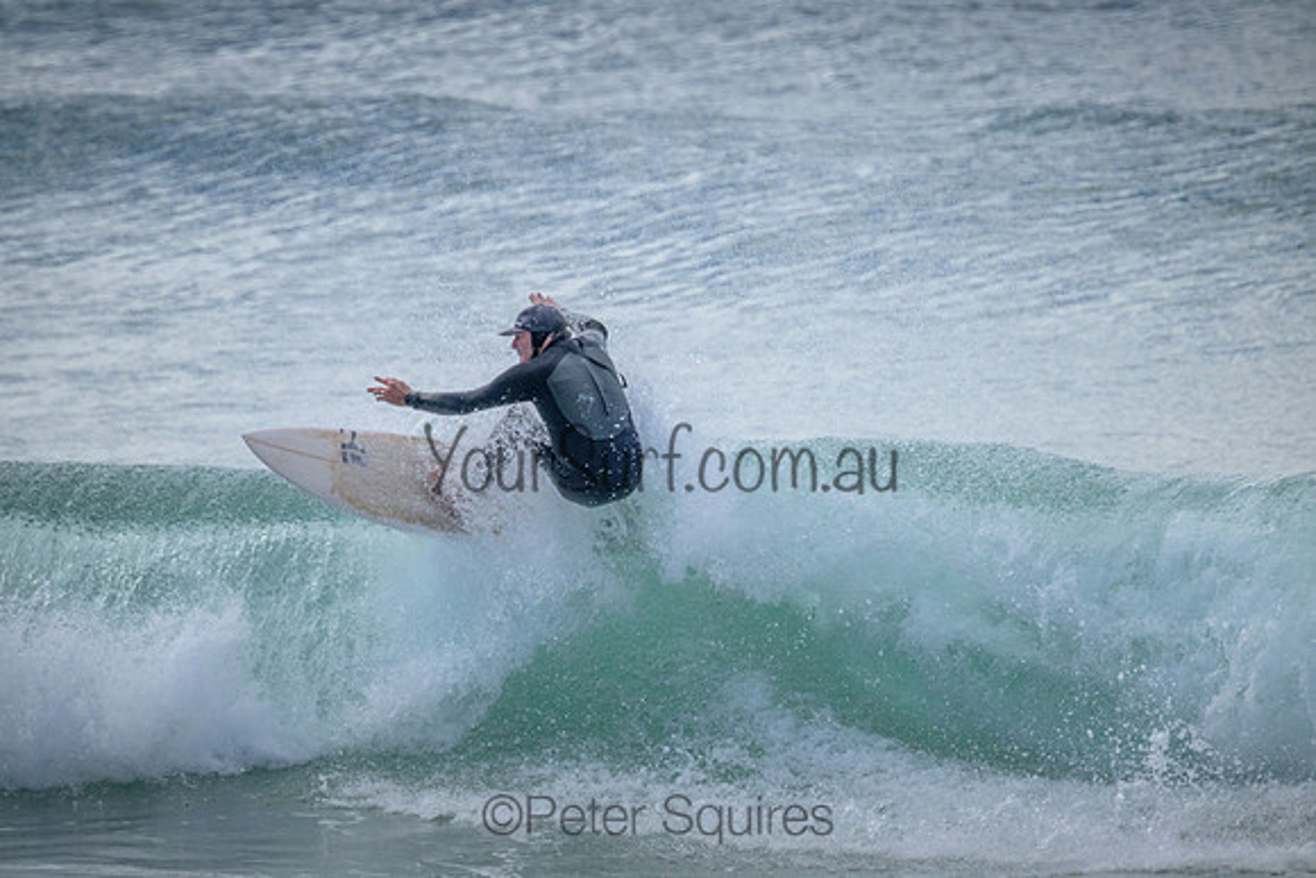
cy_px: 439
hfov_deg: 2.6
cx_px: 658
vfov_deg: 1.7
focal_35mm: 800
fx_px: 29250
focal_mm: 800
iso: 2000
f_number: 11
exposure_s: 1/1000
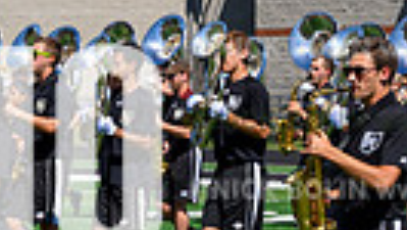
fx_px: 3445
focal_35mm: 319
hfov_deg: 6.7
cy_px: 192
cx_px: -55
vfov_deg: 3.8
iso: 160
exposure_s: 1/640
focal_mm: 70
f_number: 8
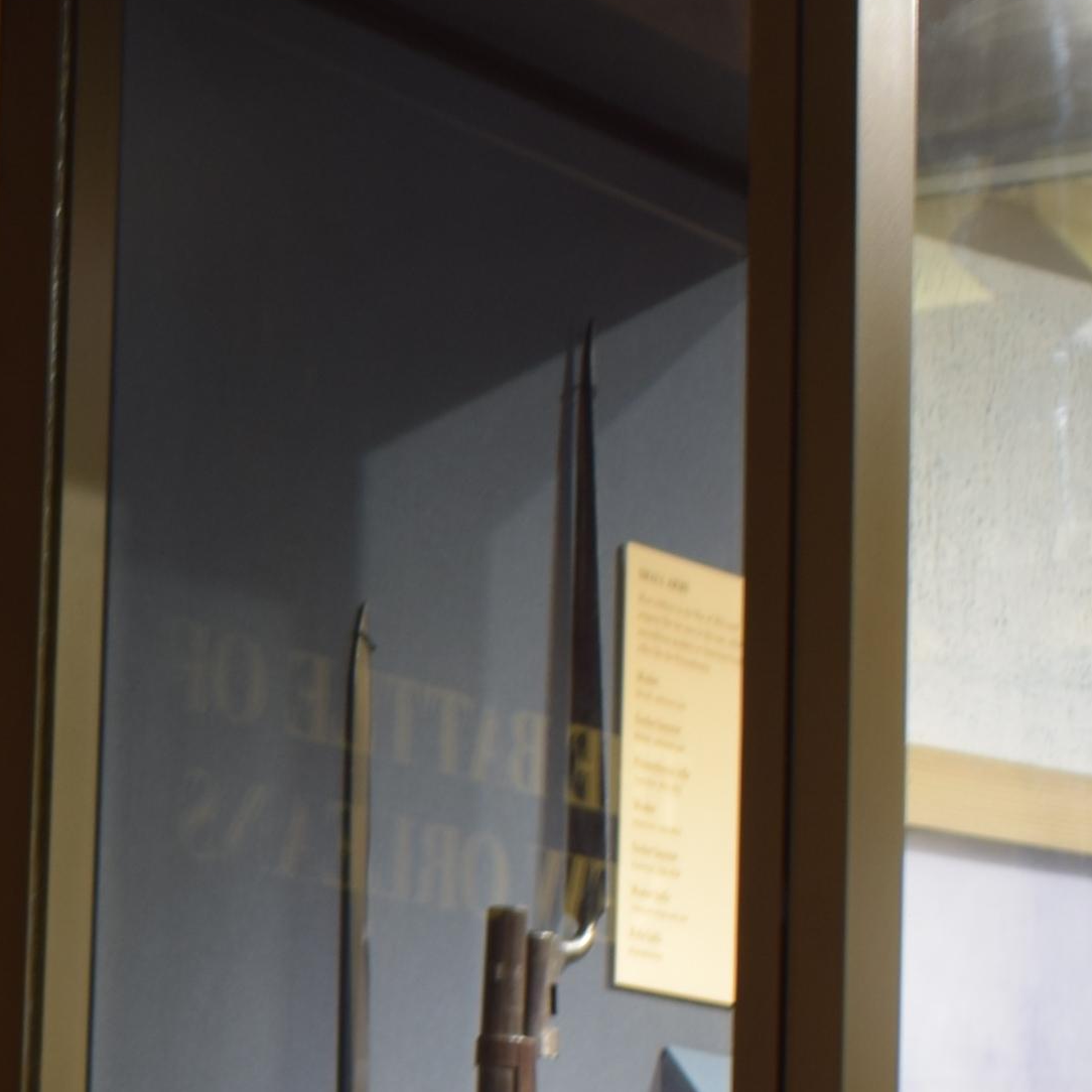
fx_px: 4533
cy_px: 1000
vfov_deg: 13.6
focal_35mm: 127
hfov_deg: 12.9
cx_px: -609
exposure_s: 1/4
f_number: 3.5
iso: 100
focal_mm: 18
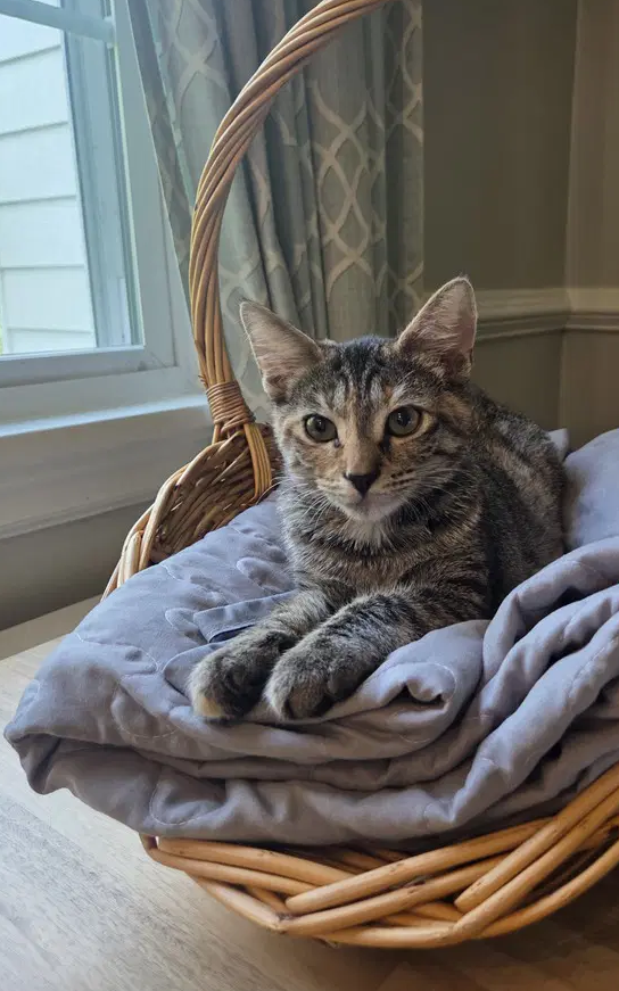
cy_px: 465
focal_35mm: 28
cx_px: 397
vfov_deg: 66.4
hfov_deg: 44.1
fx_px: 756
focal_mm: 5.4
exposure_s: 1/120
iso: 160
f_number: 1.8
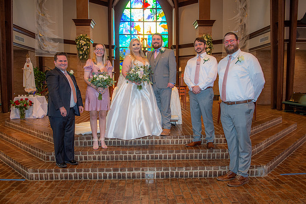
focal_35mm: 29
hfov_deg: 63.7
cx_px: 153
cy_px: 102
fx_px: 246
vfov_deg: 44.9
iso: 1250
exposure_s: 1/125
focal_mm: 29
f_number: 5
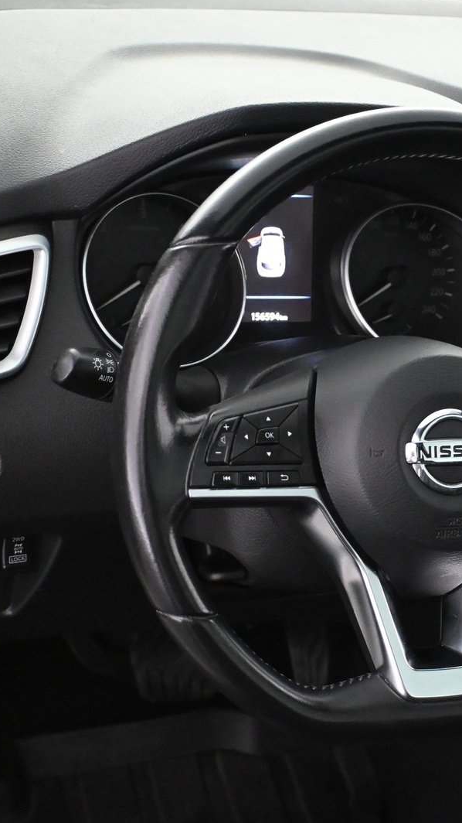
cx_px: 392
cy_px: 413
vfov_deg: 31.4
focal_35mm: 67
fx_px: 1460
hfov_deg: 17.8
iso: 7200
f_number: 4.5
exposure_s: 1/60
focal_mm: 28
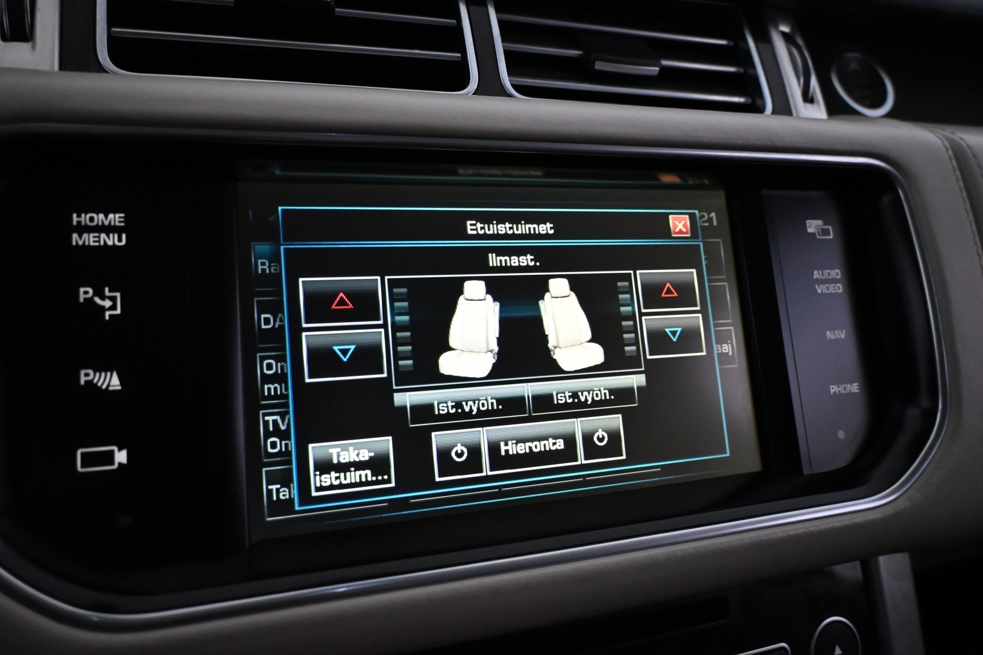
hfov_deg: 68.9
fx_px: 717
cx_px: 492
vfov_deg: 49.1
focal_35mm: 26
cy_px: 328
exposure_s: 1/125
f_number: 3.5
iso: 3200
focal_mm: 17.5
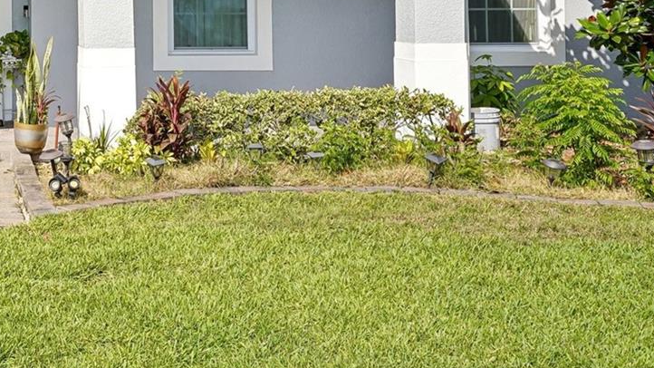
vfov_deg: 17.9
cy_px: -24
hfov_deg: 29.5
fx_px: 1127
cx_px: -43
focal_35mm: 65
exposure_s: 1/50
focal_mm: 28
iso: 100
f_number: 18
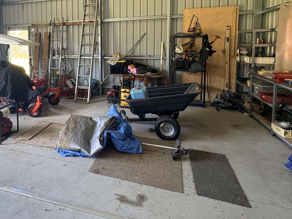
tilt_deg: -4.7
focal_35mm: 25
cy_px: 61
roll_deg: +1.1
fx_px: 211
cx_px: 81
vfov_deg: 53.0
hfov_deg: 66.0
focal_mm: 2.22
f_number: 2.2
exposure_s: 1/68
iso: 250
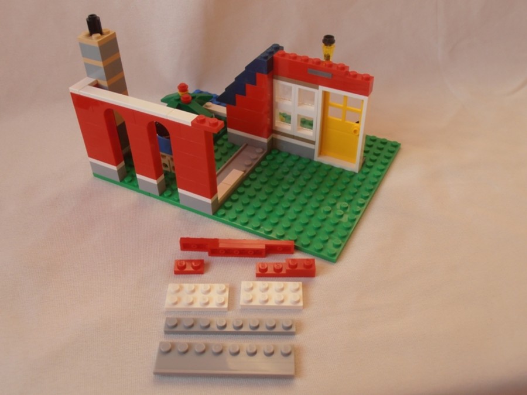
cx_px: 264
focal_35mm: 37
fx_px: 563
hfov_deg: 50.1
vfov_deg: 38.7
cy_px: 198
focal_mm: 6.61
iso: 80
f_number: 3.9
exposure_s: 1/50
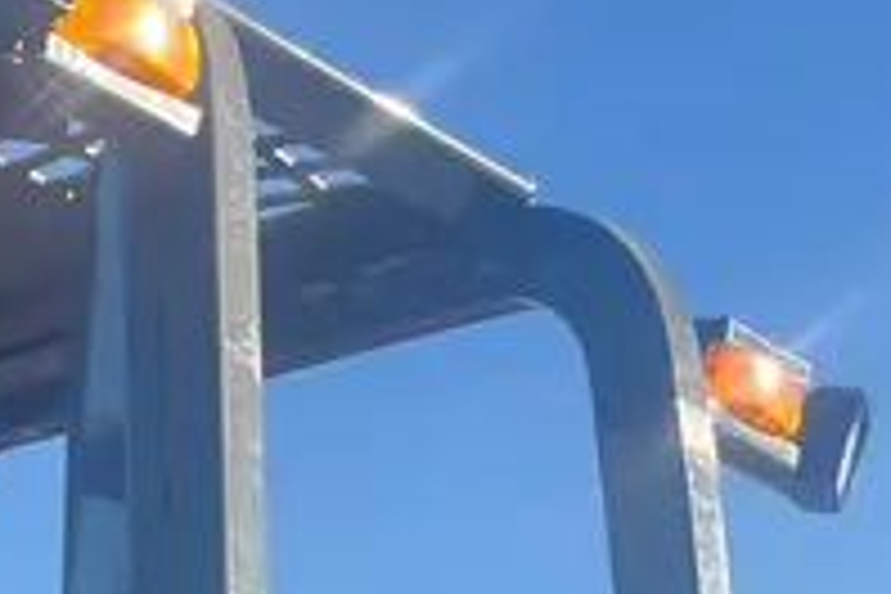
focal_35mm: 100
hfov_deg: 18.7
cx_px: -333
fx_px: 2475
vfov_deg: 10.7
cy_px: 1604
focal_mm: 5.1
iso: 50
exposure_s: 1/983
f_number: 1.6
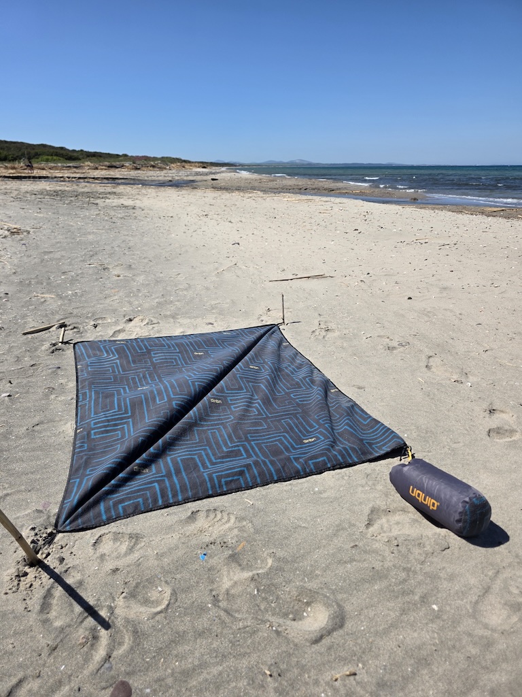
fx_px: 462
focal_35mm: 23
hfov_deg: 58.9
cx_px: 261
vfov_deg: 73.9
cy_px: 348
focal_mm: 6.3
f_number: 1.7
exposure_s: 1/7944
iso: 64
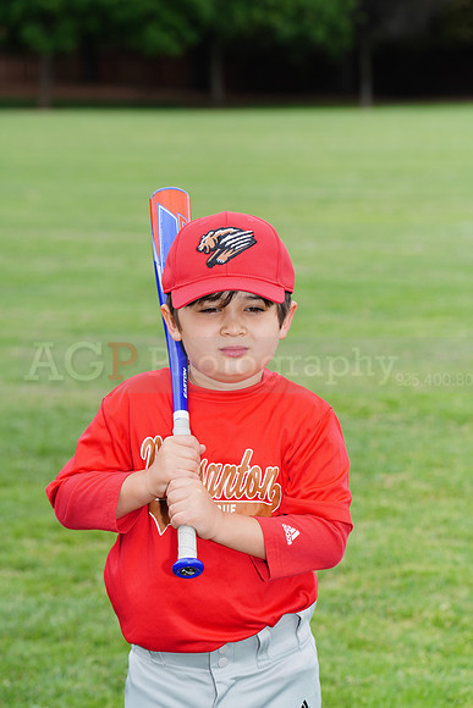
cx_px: 236
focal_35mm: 170
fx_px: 3348
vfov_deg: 12.1
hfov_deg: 8.1
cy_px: 354
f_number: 9
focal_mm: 170
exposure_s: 1/250
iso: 200
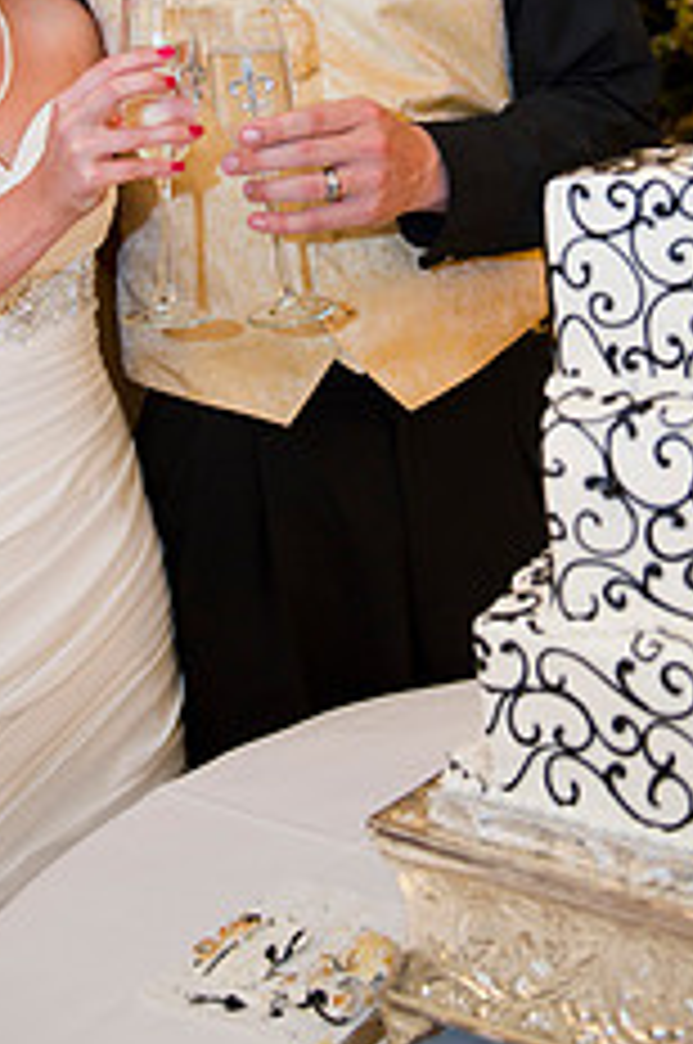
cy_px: 176
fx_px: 1969
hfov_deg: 20.0
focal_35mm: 68
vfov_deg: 28.9
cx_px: 313
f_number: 2.8
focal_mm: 35
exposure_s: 1/60
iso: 1250
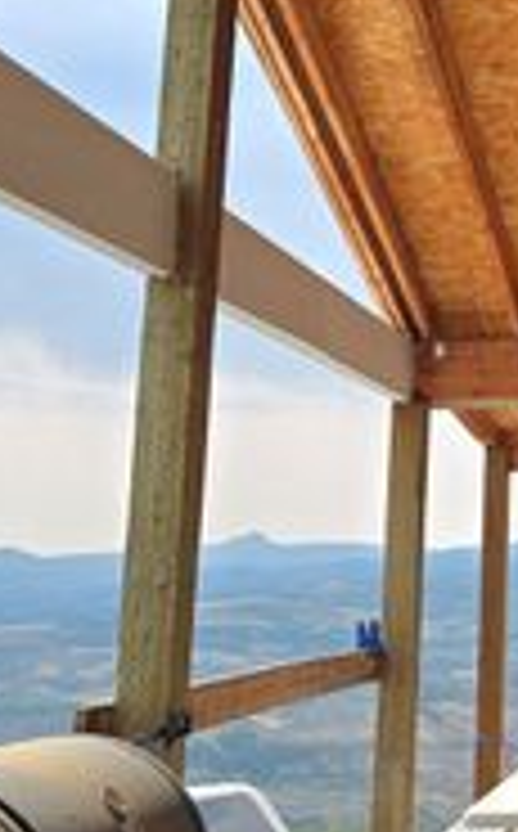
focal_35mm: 66
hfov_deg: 17.9
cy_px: 281
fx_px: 1497
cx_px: 734
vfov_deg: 30.9
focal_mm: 6.3
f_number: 1.7
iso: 12
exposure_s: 1/365
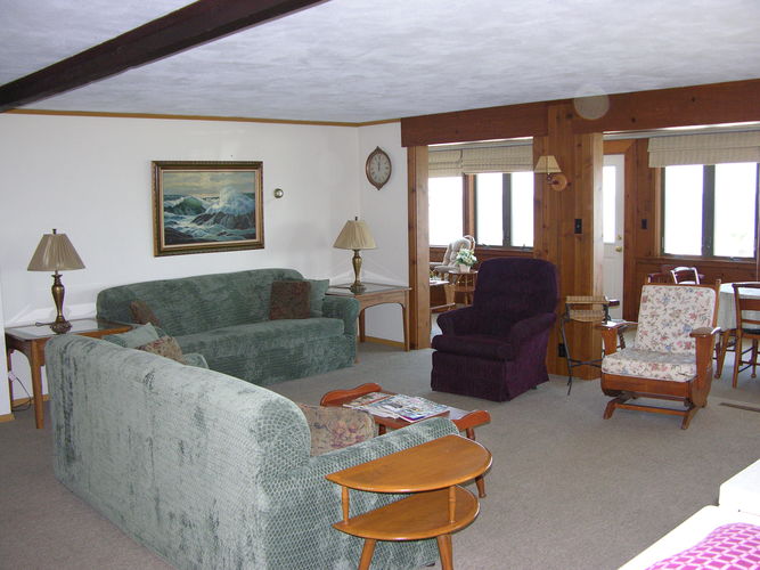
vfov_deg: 40.7
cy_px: 285
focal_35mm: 35
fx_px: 768
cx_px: 380
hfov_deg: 52.6
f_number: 2.8
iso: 200
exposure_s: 1/60.1
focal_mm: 8.9
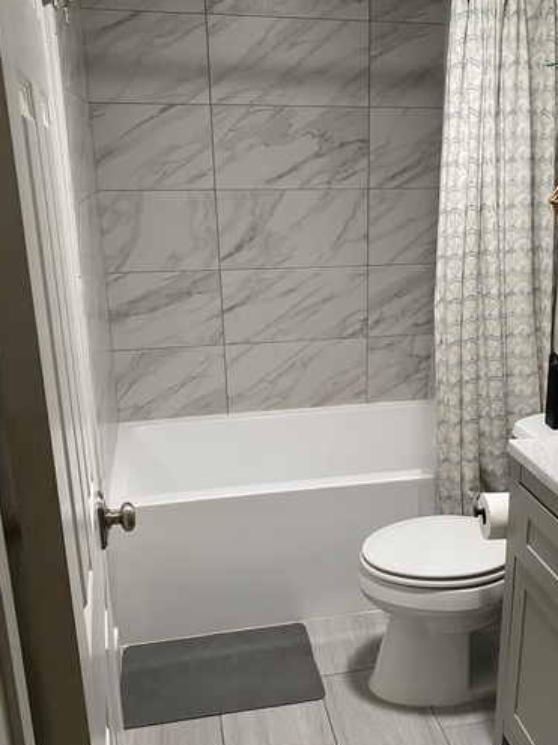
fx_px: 753
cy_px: 403
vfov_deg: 52.6
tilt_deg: -16.6
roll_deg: -0.5
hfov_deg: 40.3
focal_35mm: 35
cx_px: 361
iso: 125
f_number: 1.8
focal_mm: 4.25
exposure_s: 1/68
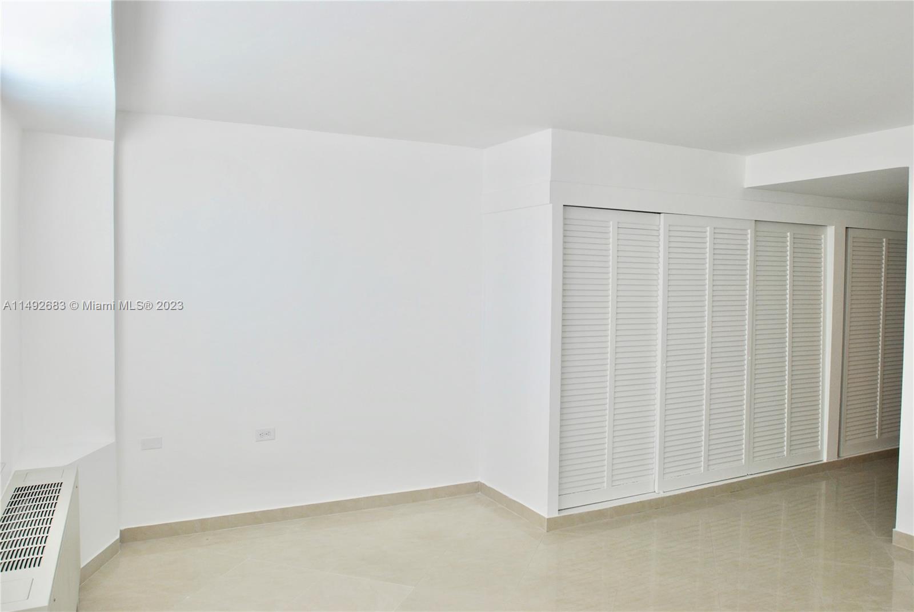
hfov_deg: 70.4
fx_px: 648
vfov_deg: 50.5
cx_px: 457
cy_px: 306
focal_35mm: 26
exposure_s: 1/100
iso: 200
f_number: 5
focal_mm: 17
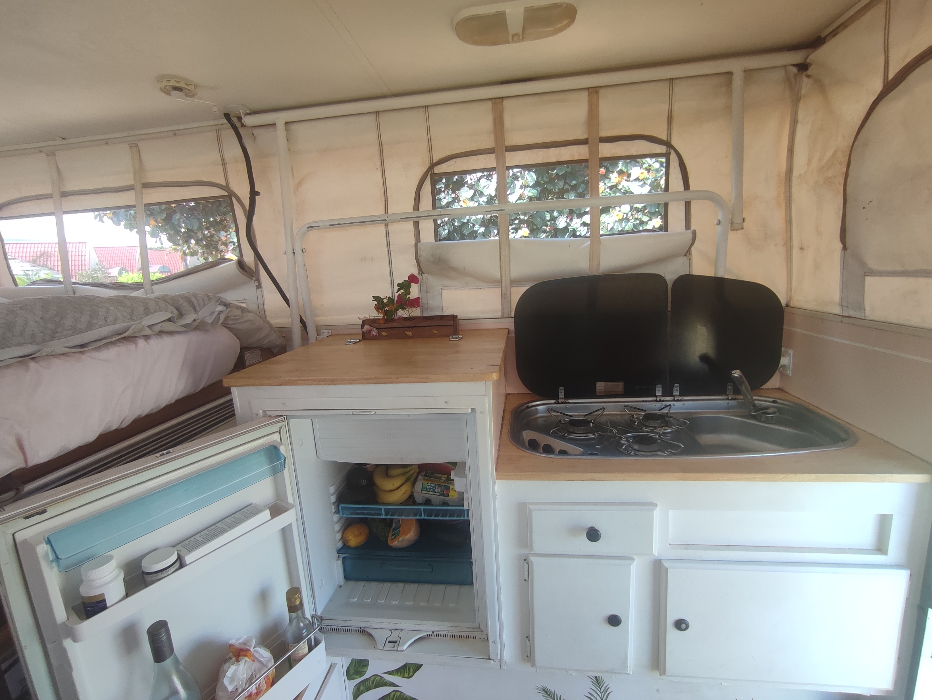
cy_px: 350
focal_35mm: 16
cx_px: 466
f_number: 2.2
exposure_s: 1/100
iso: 71
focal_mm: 1.65
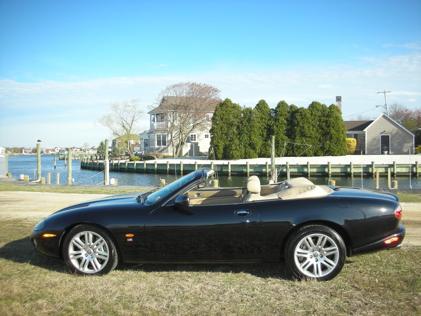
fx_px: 426
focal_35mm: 35
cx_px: 210
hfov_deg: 52.6
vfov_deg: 40.7
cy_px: 158
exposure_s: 1/372
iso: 50
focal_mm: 5.8
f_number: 3
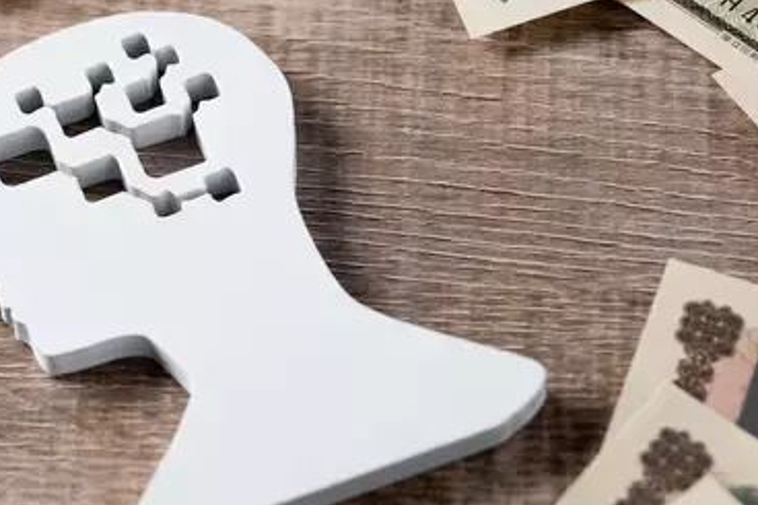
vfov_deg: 8.4
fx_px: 3430
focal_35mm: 163
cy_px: 241
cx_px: 146
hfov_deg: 12.6
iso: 125
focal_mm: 100
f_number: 7.1
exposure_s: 1/20
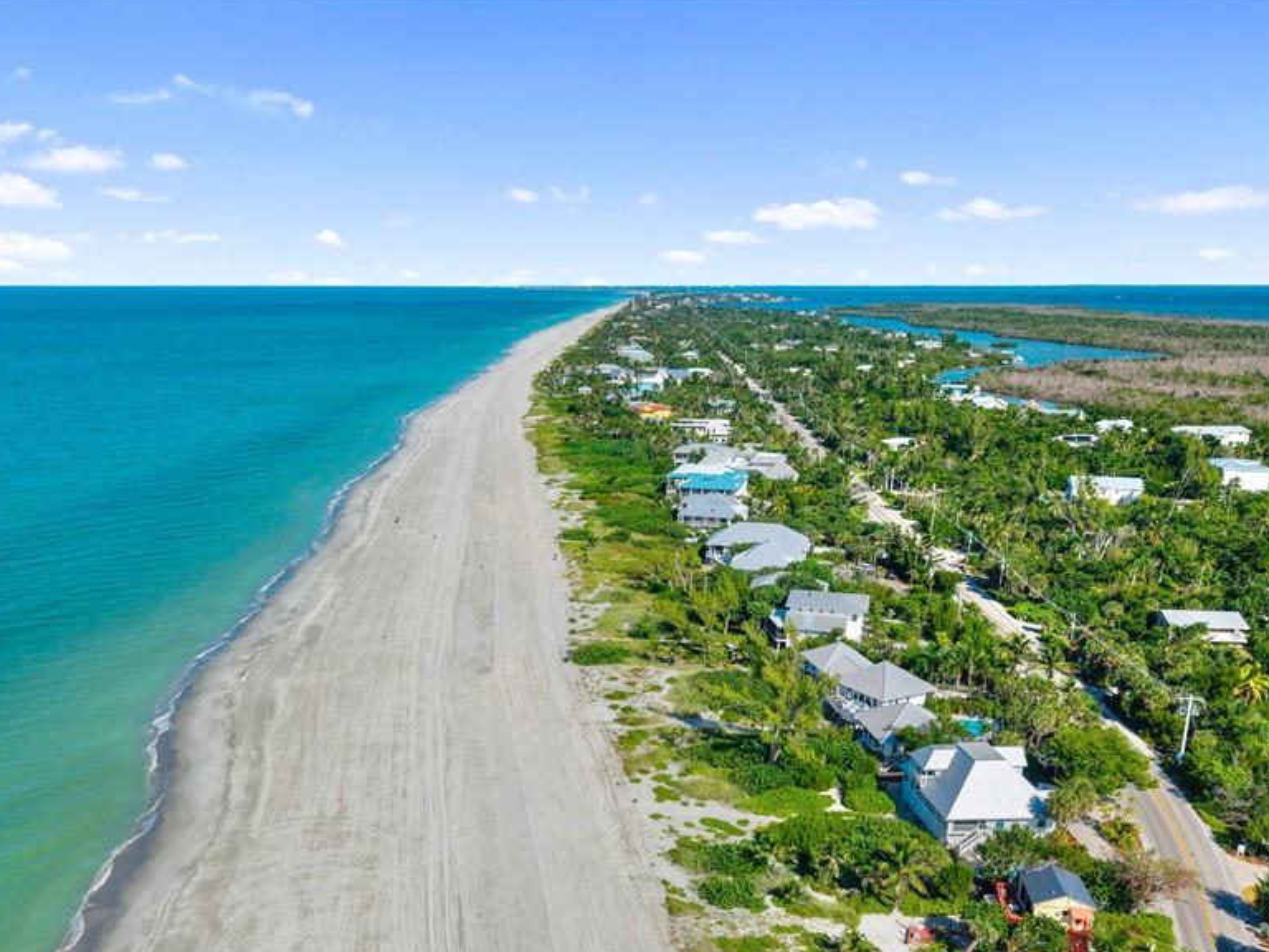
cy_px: 626
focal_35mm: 32
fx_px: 1173
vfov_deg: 43.6
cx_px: 539
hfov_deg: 56.6
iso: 100
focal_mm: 8.67
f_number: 1.8
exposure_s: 1/640
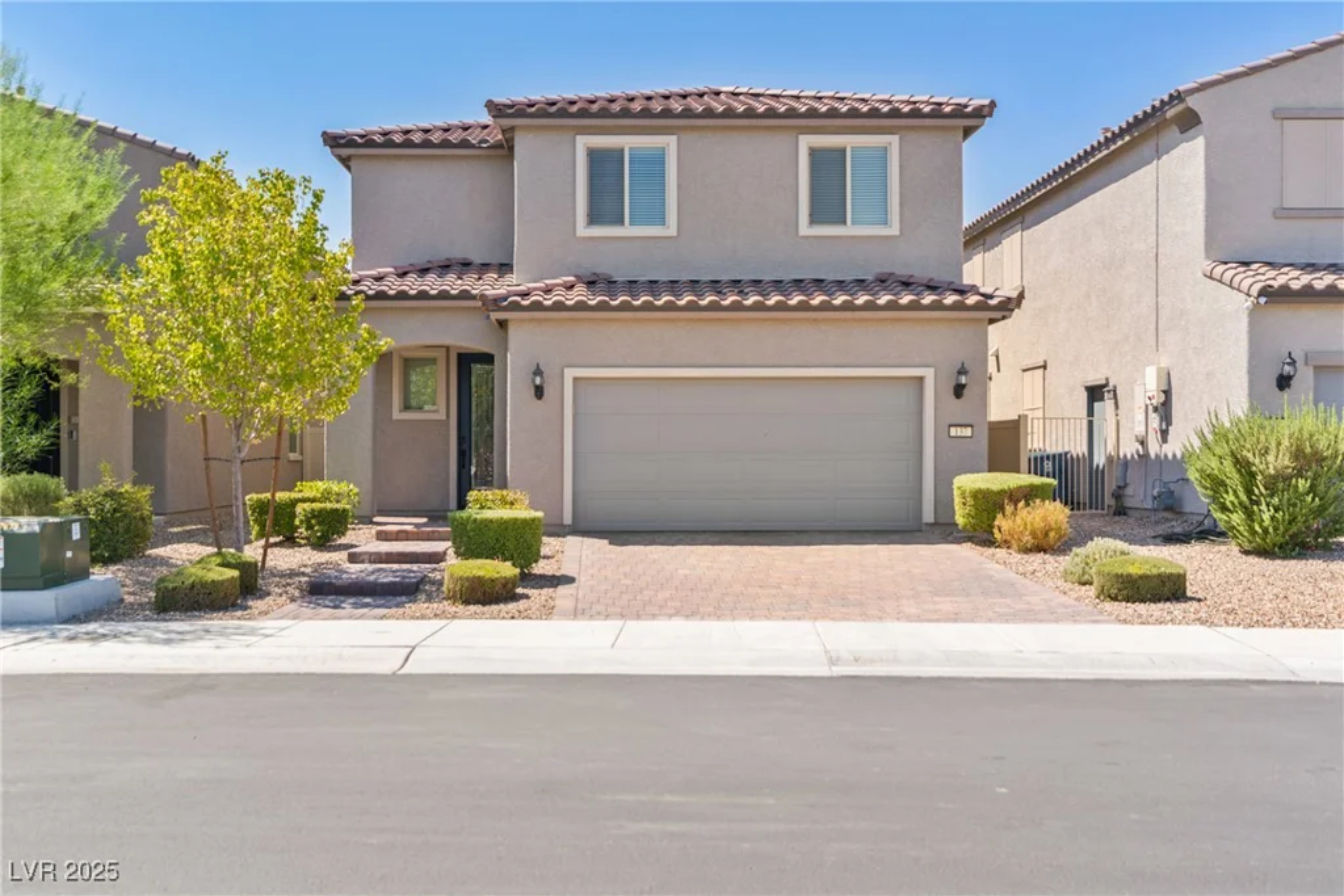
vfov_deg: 40.0
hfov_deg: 57.2
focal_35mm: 33
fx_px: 1232
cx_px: 672
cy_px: 448
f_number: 2.8
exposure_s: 1/1000
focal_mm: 33
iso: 50
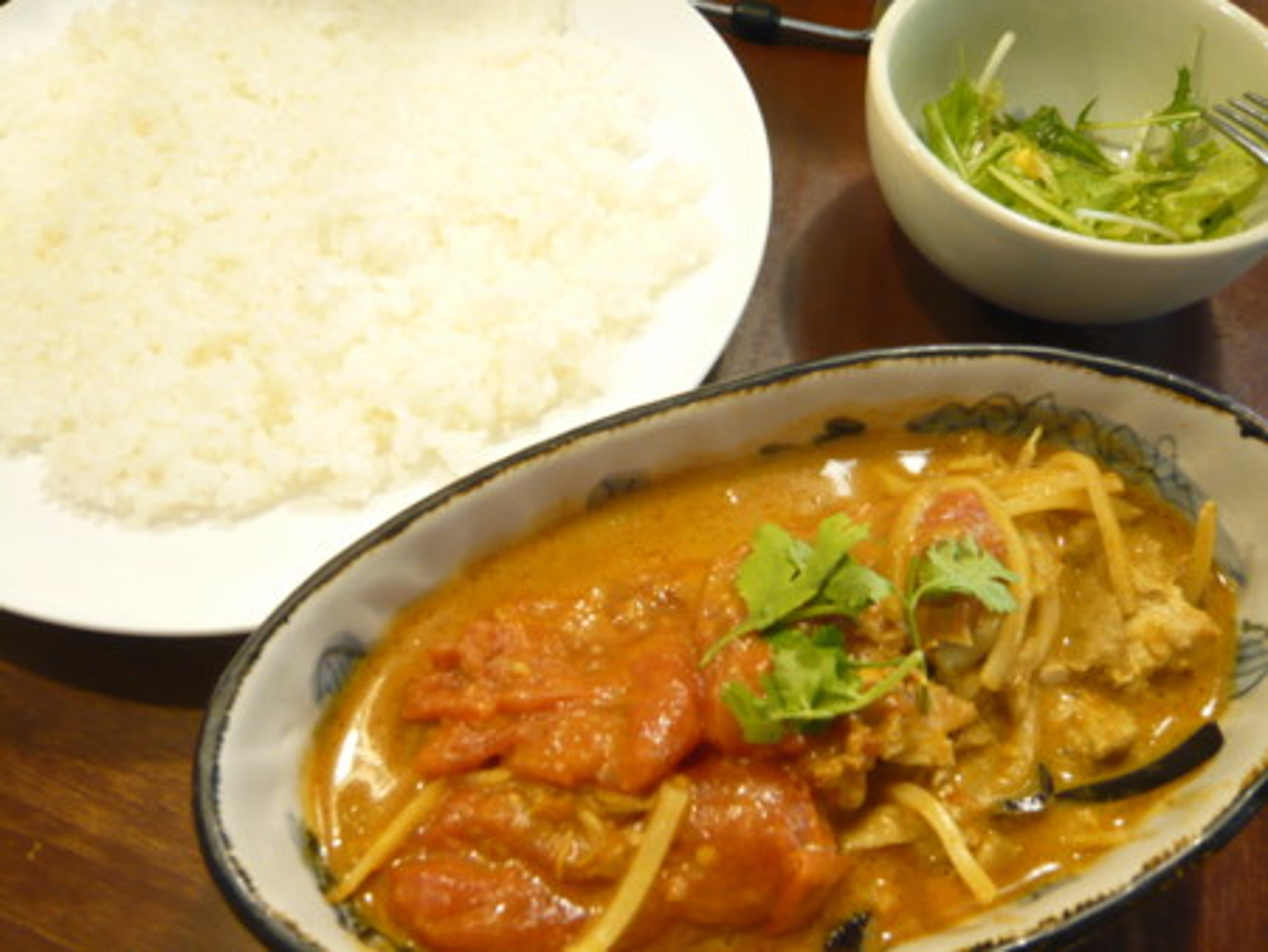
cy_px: 476
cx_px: 634
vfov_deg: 49.8
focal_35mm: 28
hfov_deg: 63.4
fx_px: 1026
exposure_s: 1/8
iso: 200
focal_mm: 4.6
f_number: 2.8
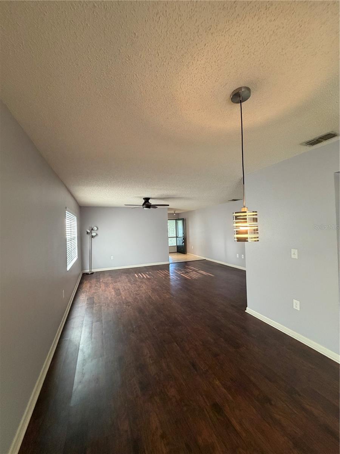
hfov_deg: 85.7
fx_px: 183
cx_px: 170
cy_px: 227
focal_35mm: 14
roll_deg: +2.0
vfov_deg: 102.1
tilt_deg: +0.3
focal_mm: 2.22
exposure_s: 1/59
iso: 320
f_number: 2.2
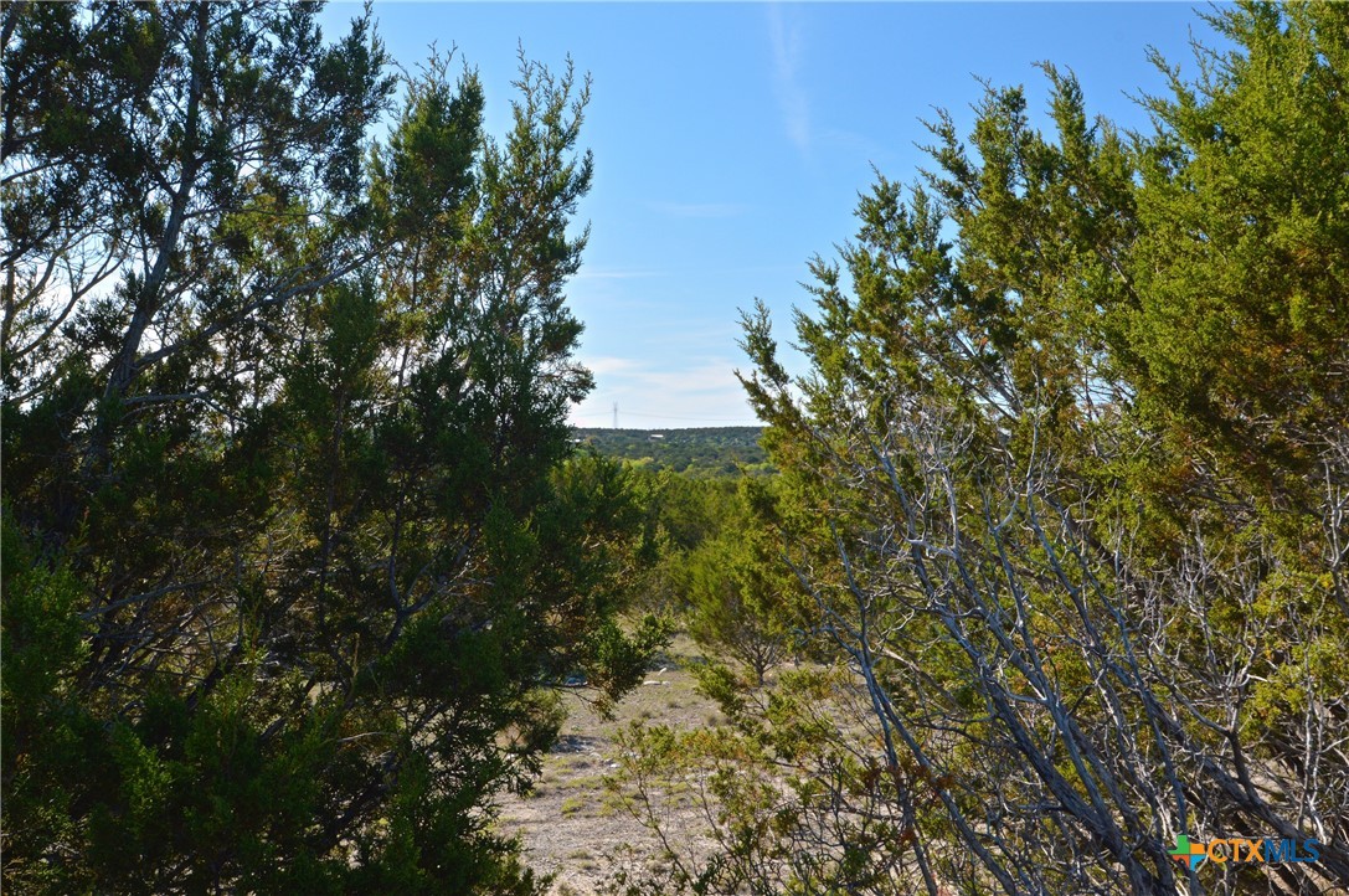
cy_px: 448
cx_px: 674
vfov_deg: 36.8
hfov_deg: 53.2
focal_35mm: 36
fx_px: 1347
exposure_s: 1/50
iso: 200
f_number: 14
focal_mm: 24
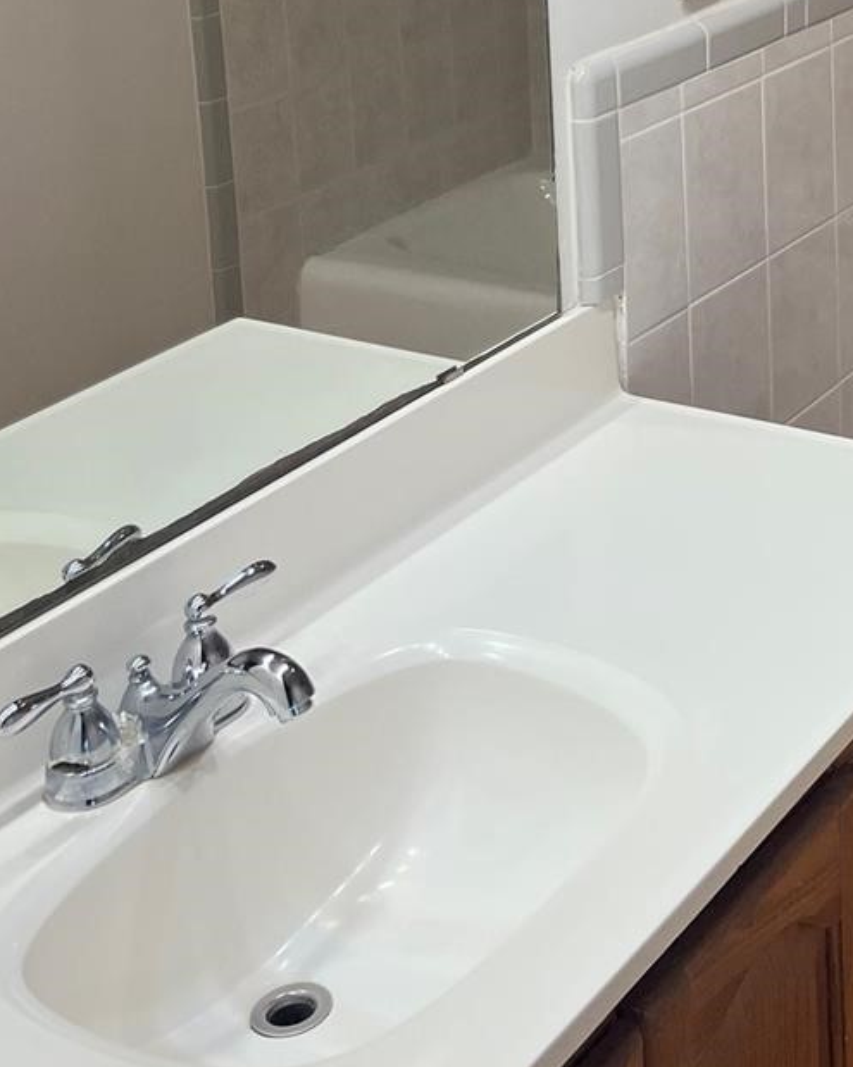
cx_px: 894
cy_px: -133
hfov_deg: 23.0
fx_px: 1989
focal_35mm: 63
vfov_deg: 27.3
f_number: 1.6
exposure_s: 1/120
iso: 100
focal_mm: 5.1
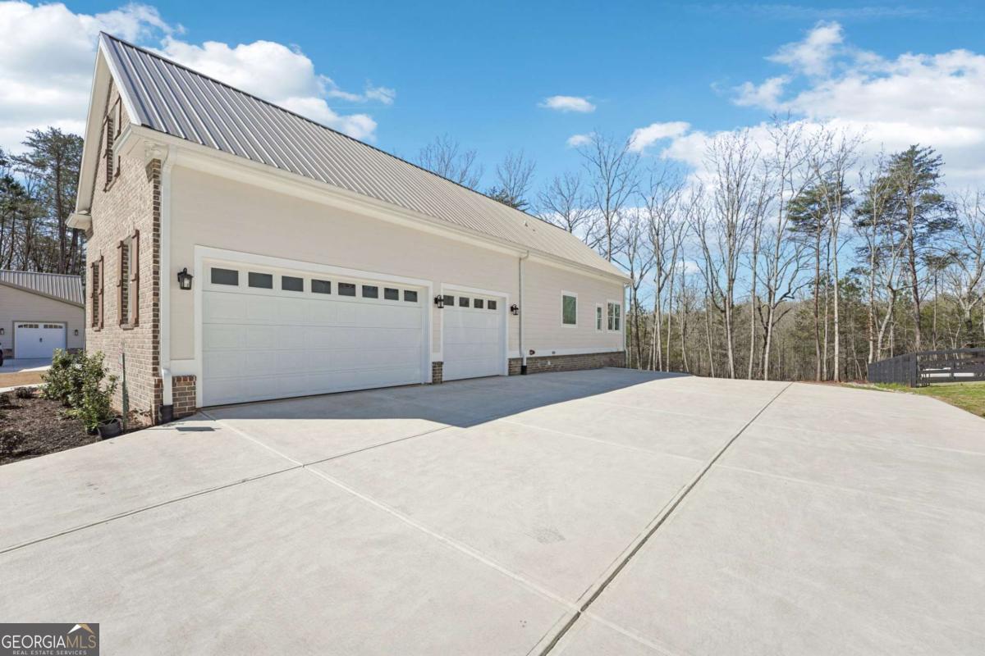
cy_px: 328
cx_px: 492
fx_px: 383
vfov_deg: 81.2
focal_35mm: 14
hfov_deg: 104.3
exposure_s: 1/320
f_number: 8
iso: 100
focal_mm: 14
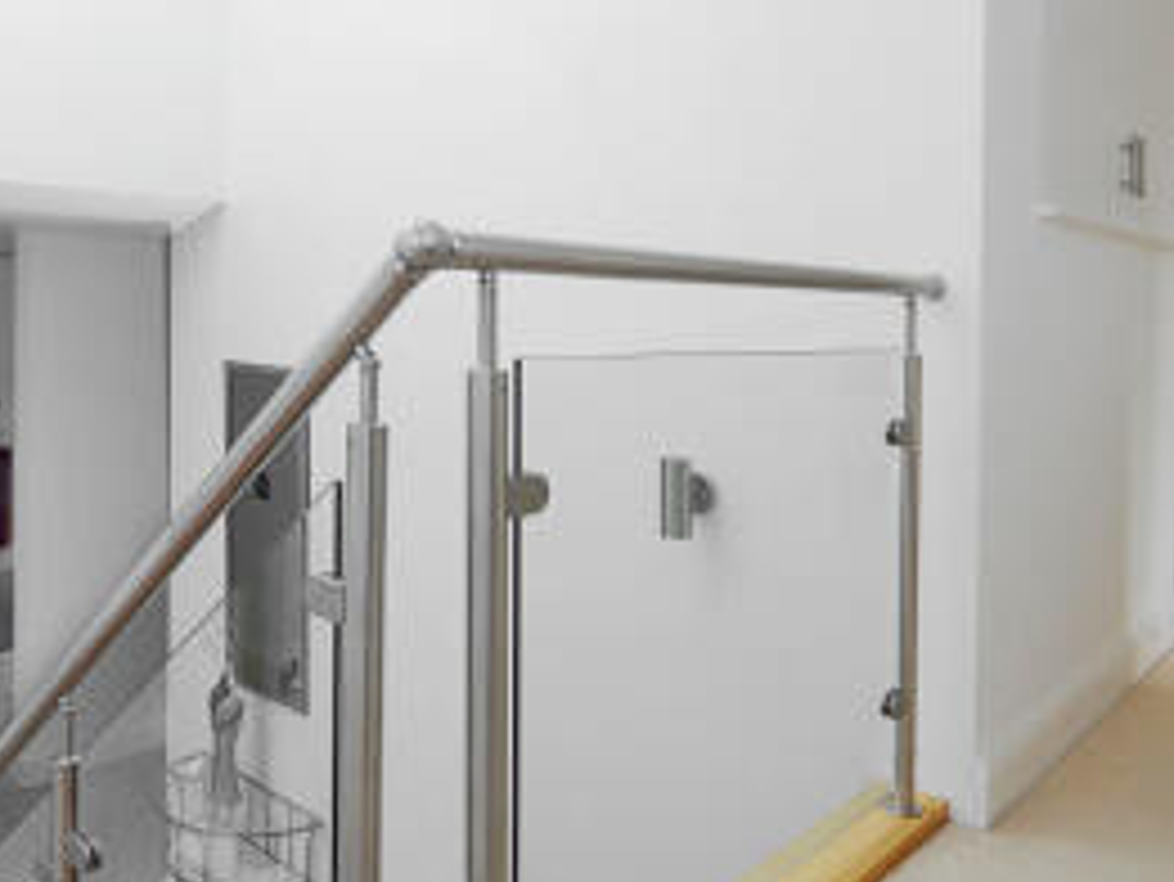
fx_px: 980
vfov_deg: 48.4
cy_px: 425
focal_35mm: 29
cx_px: 517
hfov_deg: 61.7
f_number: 11
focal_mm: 11
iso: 250
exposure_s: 1/13
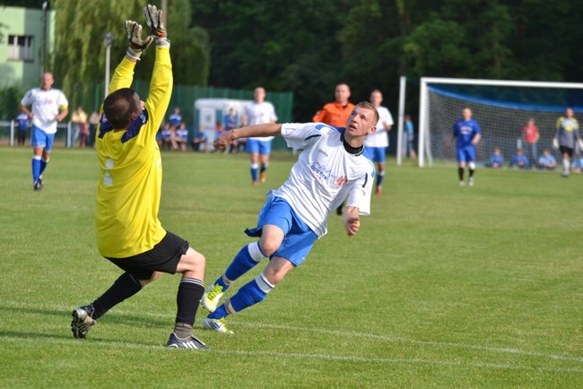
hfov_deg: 8.9
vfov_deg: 5.9
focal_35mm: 232
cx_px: 292
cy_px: 194
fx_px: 3767
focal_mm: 155
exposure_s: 1/800
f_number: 4.8
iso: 200
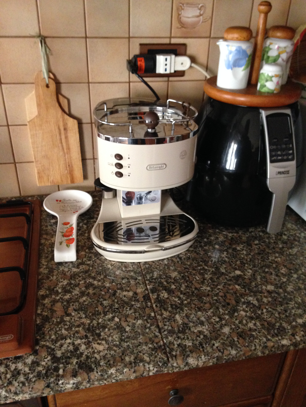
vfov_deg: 55.4
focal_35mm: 33
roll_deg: -1.1
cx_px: 153
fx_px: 389
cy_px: 204
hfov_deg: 42.9
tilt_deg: -28.9
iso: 400
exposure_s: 1/15
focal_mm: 4.12
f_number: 2.4
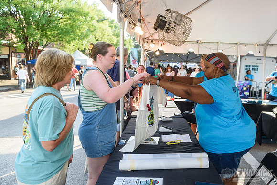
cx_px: 165
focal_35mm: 29
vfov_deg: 45.6
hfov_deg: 63.9
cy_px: 88
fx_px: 220
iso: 250
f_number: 5
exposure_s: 1/320
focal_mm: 24
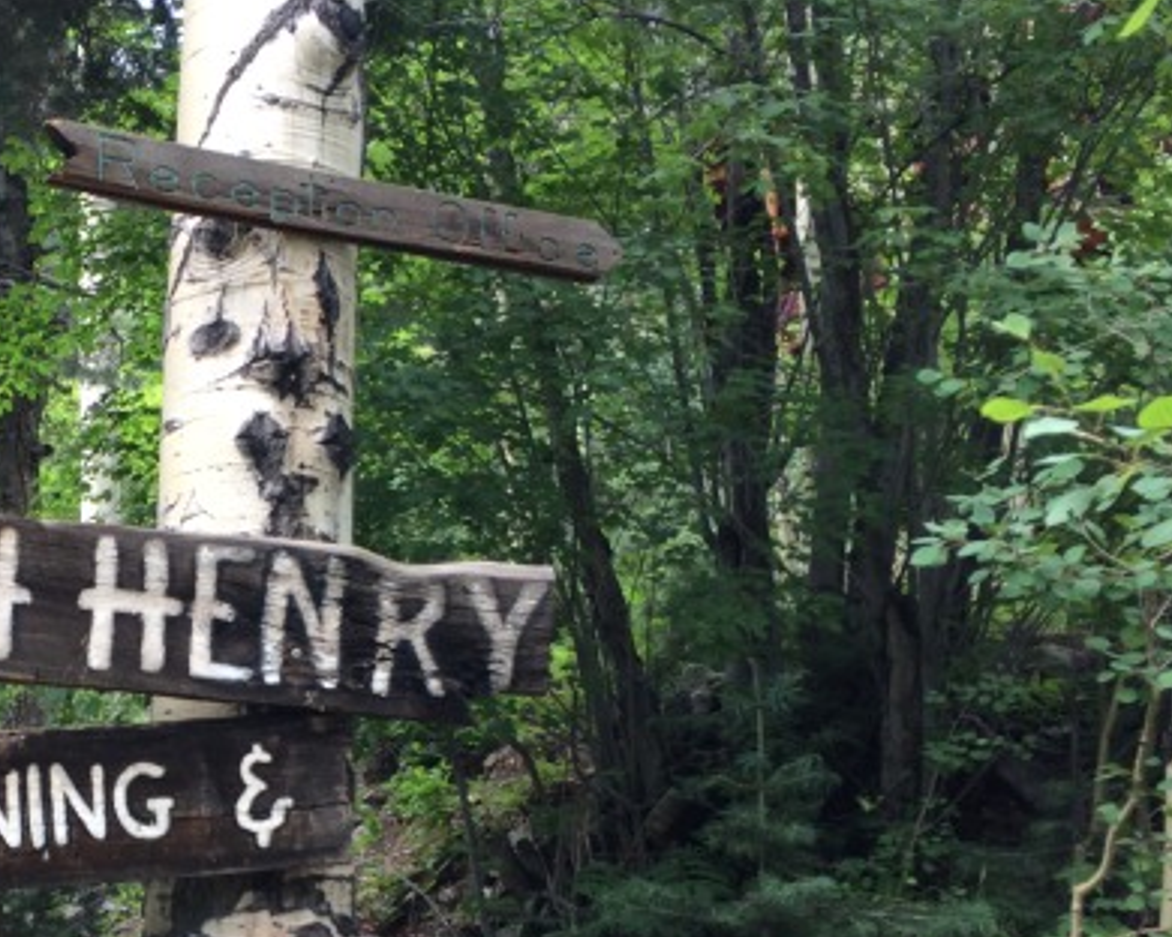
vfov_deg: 25.7
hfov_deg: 31.2
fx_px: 2012
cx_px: 144
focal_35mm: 58
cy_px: 775
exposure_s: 1/120
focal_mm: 4.15
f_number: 2.2
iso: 50
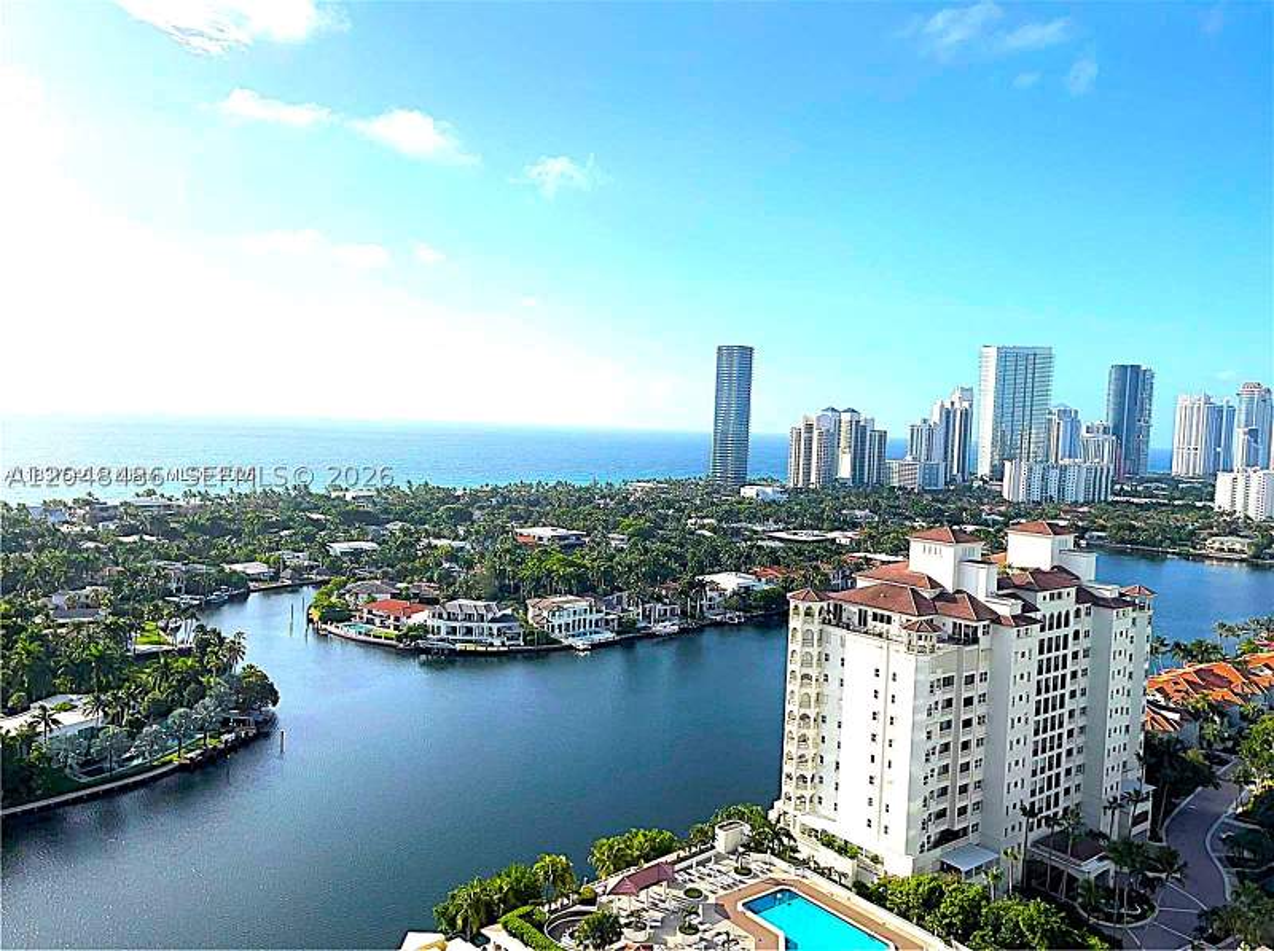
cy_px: 476
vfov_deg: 52.9
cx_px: 637
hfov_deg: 67.4
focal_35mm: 26
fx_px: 955
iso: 50
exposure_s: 1/5747
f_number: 1.6
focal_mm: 5.1
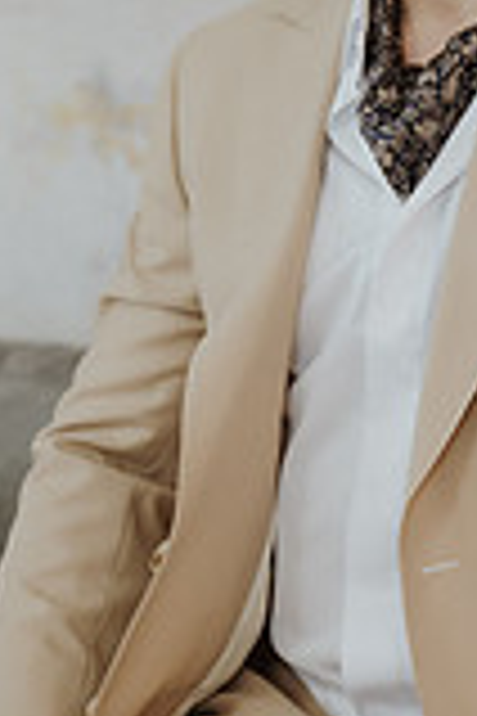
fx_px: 3935
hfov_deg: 6.9
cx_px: 412
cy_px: 324
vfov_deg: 10.4
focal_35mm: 198
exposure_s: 1/100
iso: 800
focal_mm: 70
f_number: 2.8
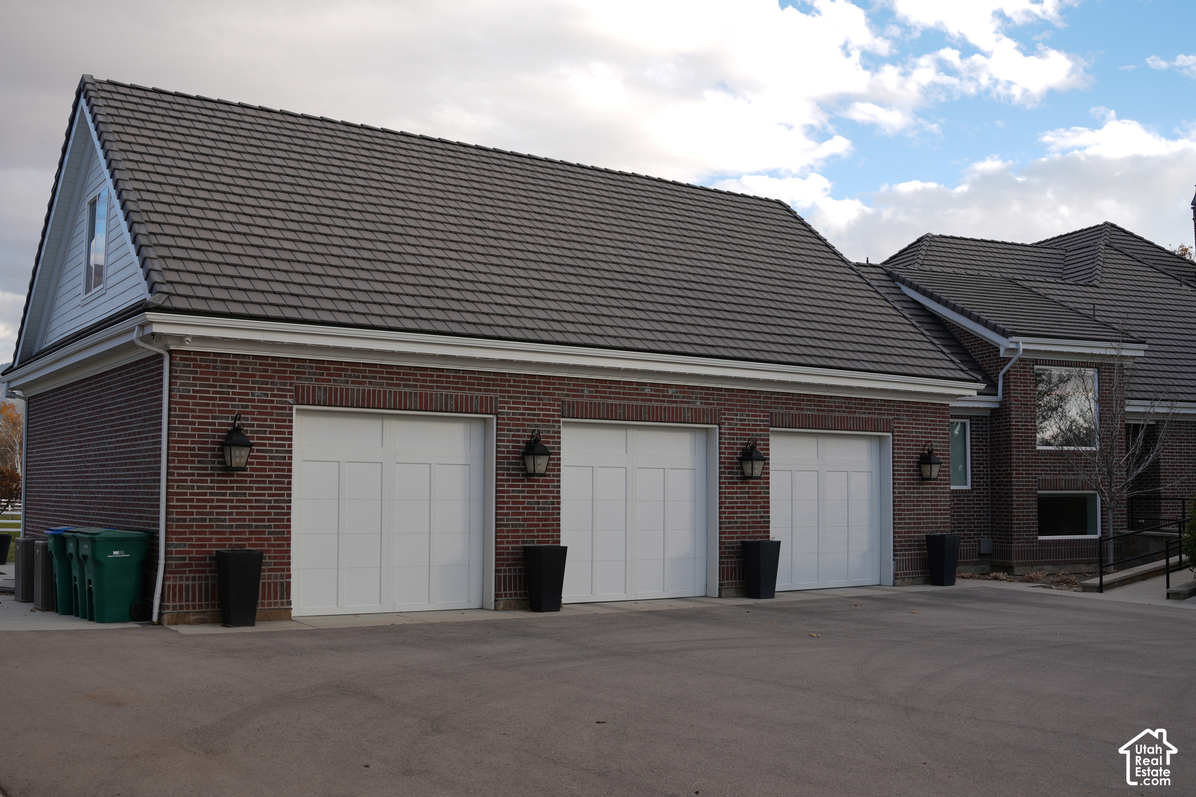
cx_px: 598
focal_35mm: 36
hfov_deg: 53.1
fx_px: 1196
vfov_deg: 36.9
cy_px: 398
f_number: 2.8
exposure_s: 1/500
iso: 80
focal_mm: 24
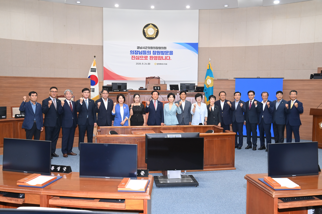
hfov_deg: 54.4
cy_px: 107
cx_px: 161
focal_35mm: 35
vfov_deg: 37.9
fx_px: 313
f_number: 6.3
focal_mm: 35
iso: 2500
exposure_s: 1/250
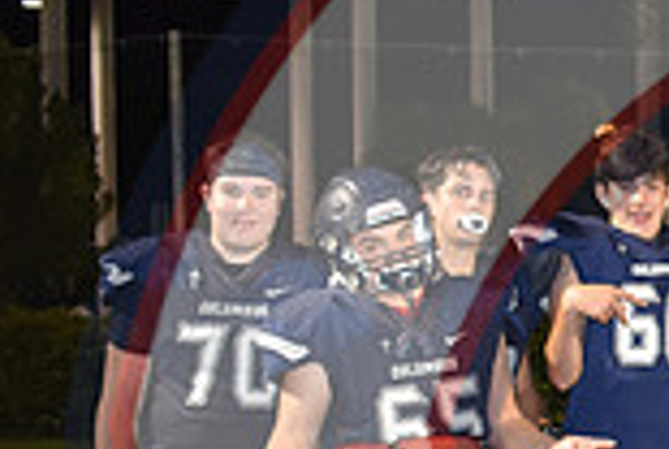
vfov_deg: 12.2
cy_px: 425
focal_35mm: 112
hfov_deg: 16.5
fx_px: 2085
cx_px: 1014
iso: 1100
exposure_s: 1/60
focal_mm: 20
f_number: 3.5
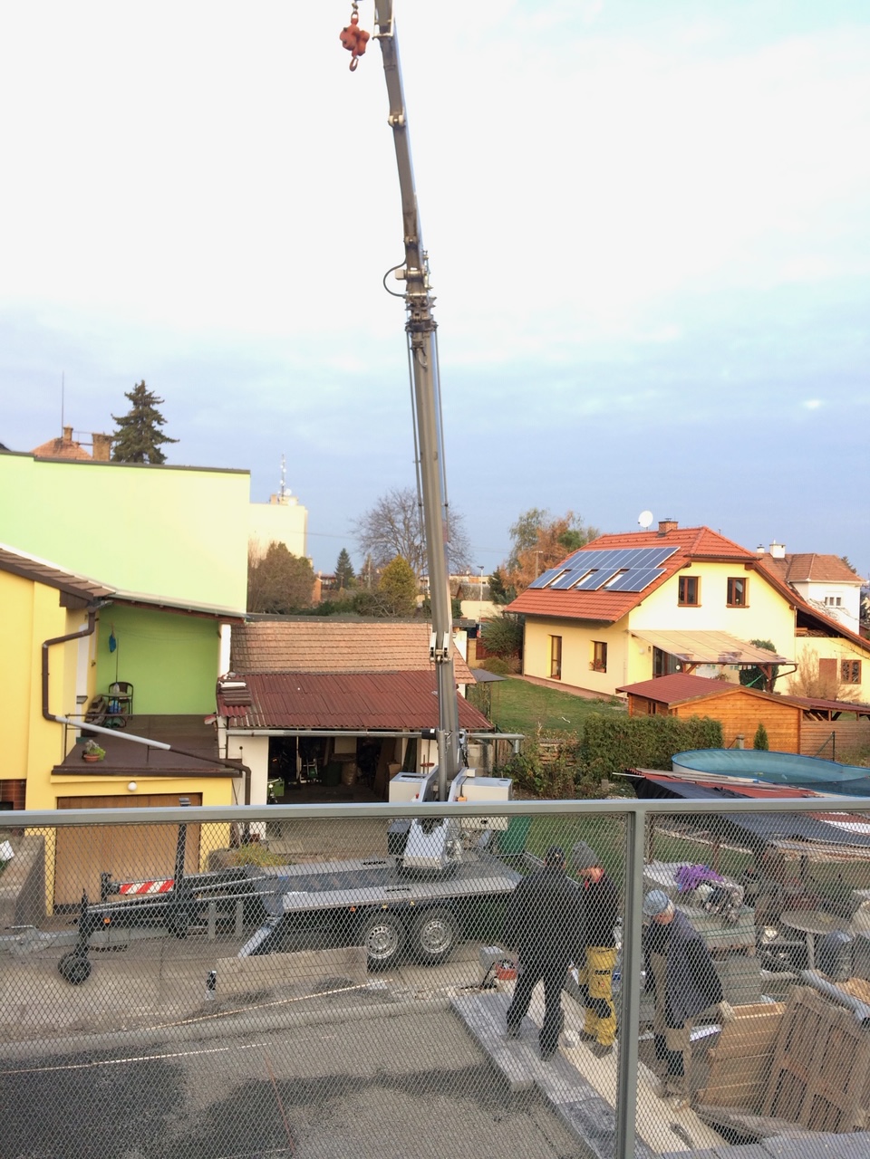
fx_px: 972
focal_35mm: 29
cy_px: 580
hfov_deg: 48.2
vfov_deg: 61.7
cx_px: 435
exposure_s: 1/101
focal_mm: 4.15
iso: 32
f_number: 2.2
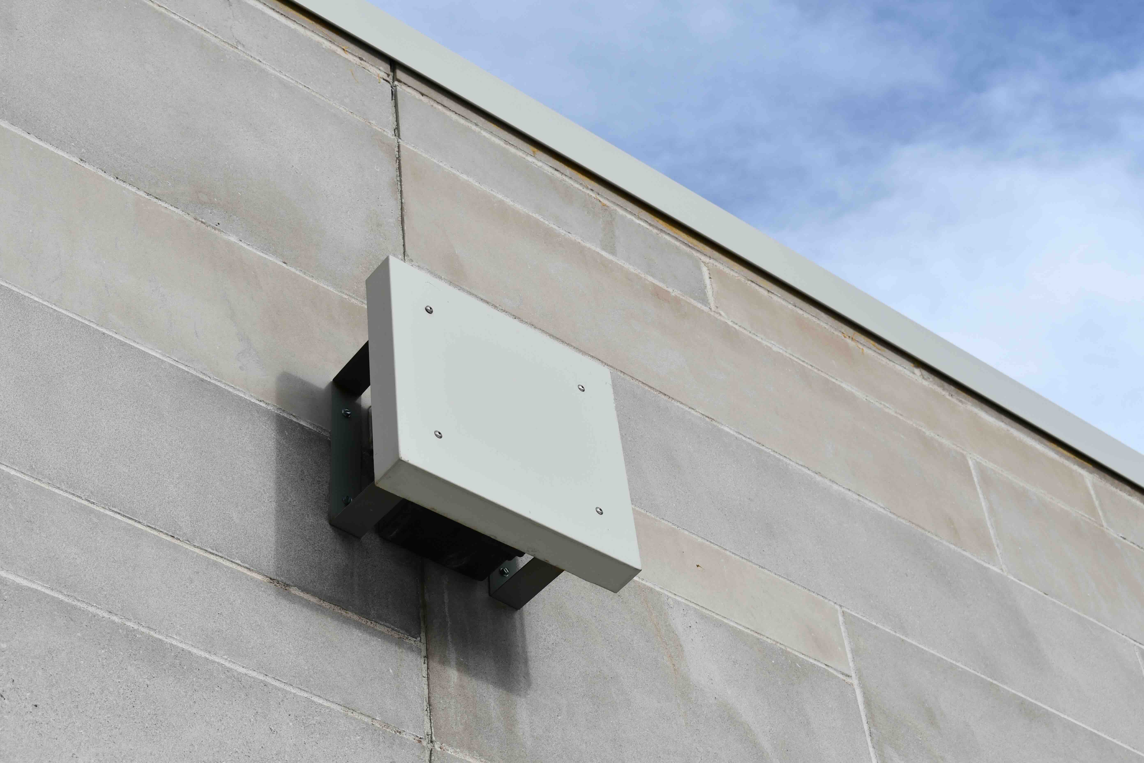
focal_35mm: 69
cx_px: 572
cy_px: 382
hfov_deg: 29.2
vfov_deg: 19.7
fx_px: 2192
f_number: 9
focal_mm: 46
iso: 100
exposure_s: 1/320
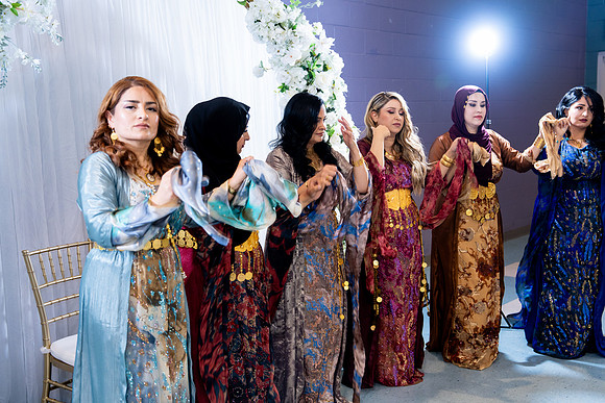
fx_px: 672
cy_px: 202
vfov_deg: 33.4
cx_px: 302
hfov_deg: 48.4
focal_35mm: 40
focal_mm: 40
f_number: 2.8
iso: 800
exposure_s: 1/160
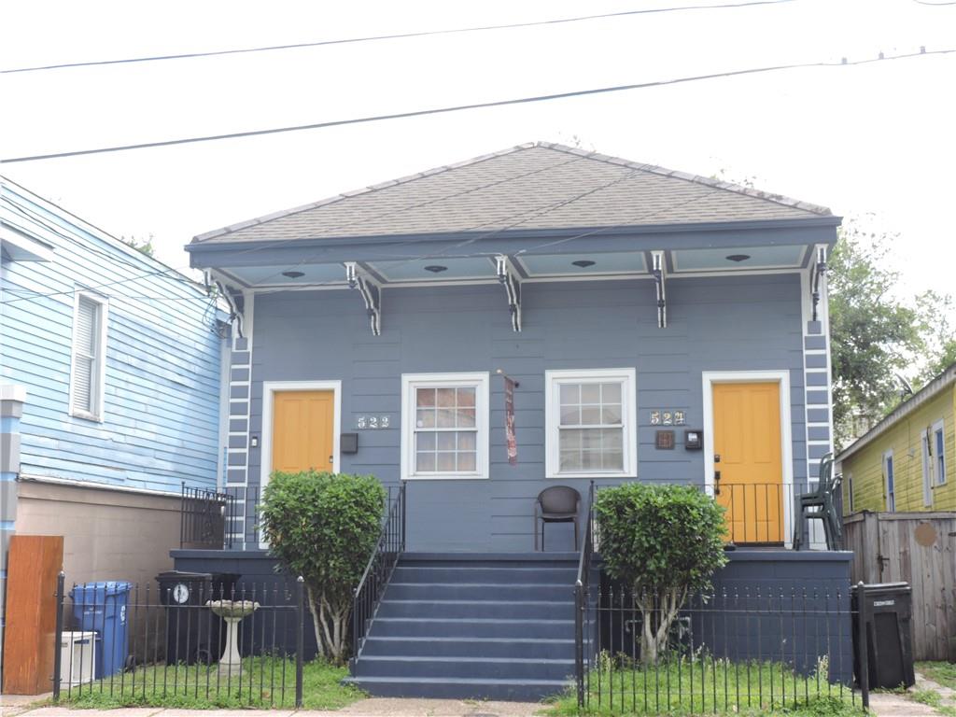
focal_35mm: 47
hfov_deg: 40.4
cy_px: 358
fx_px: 1298
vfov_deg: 30.9
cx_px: 478
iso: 100
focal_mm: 8.4
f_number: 3.5
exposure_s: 1/250
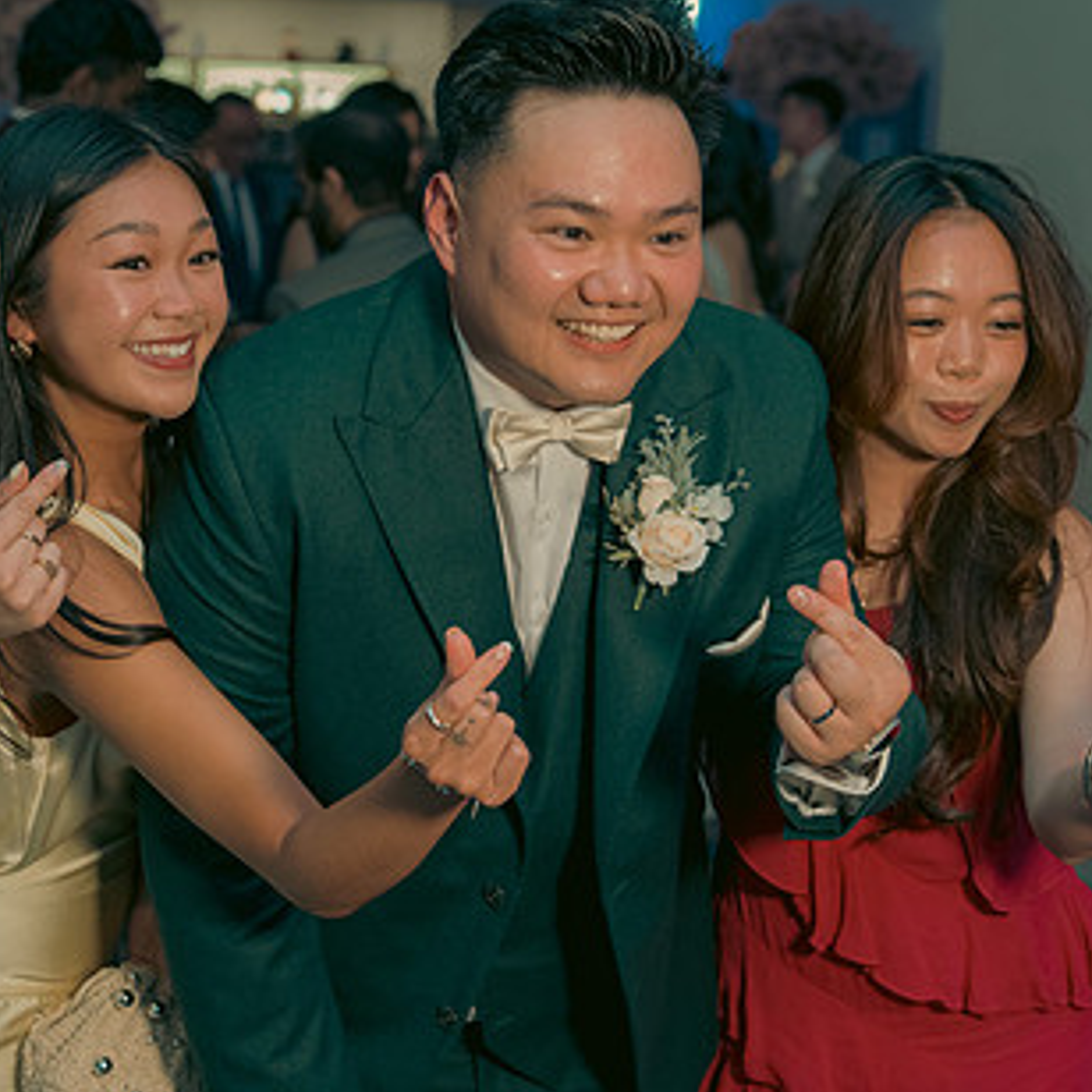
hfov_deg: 24.0
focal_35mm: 72
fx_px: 2570
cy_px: 502
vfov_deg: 24.0
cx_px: 479
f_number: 3.5
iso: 2000
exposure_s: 1/160
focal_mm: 45
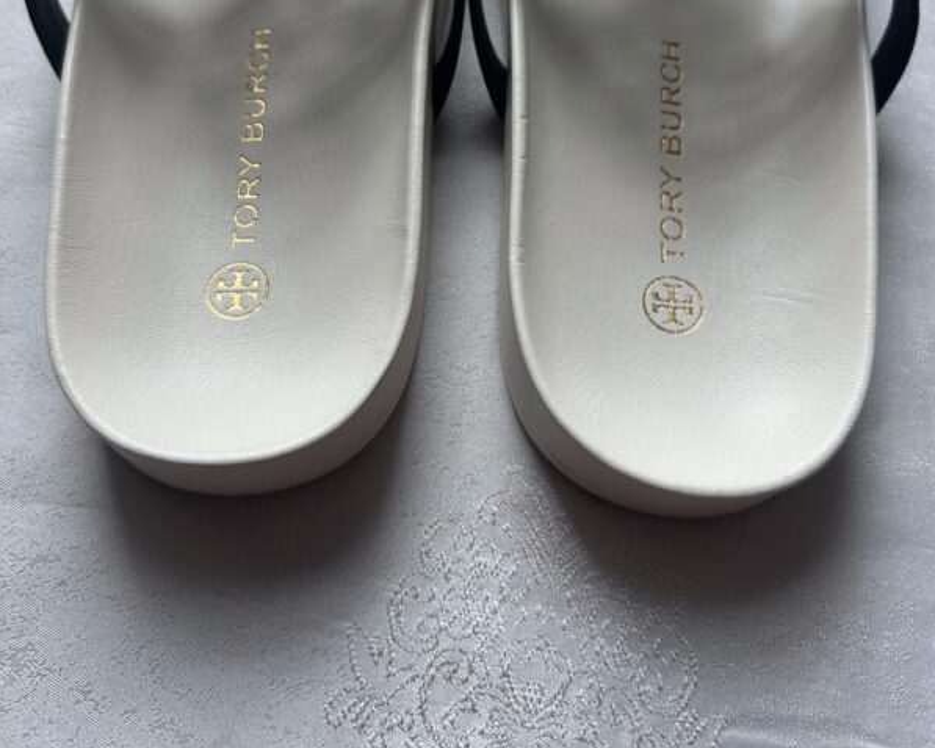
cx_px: 468
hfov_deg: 52.8
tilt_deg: -60.9
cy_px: 188
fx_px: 941
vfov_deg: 42.1
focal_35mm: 34
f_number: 1.5
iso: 50
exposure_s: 1/344
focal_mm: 5.7
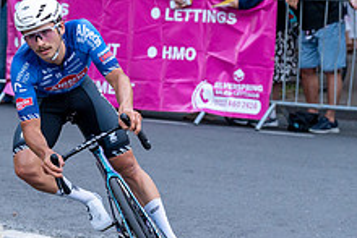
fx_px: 1865
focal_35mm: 188
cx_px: 3
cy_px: 27
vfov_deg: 7.3
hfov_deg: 10.8
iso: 2000
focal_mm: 70
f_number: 3.5
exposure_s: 1/800
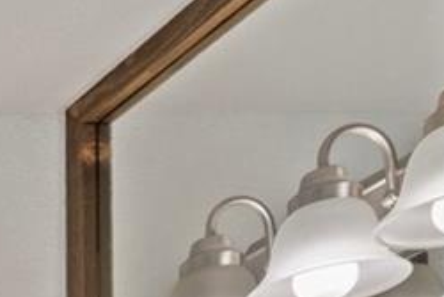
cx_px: -822
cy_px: 859
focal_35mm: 115
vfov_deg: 9.6
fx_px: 1419
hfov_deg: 11.7
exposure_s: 1/1.43
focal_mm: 18
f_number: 8
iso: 400
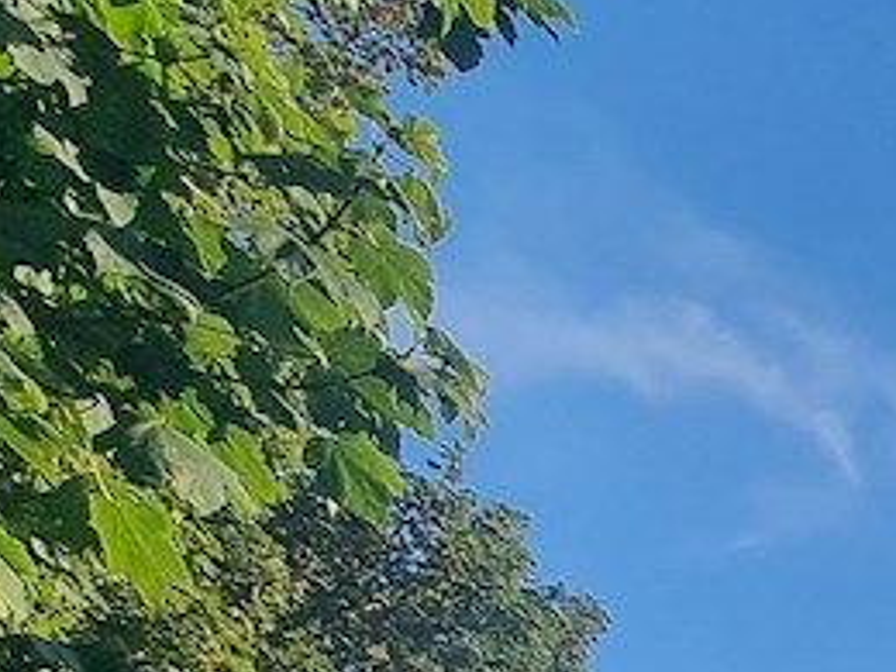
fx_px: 1812
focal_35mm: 70
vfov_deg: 16.5
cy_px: 1299
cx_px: 1771
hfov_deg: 18.6
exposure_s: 1/944
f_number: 2.2
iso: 50
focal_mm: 2.2
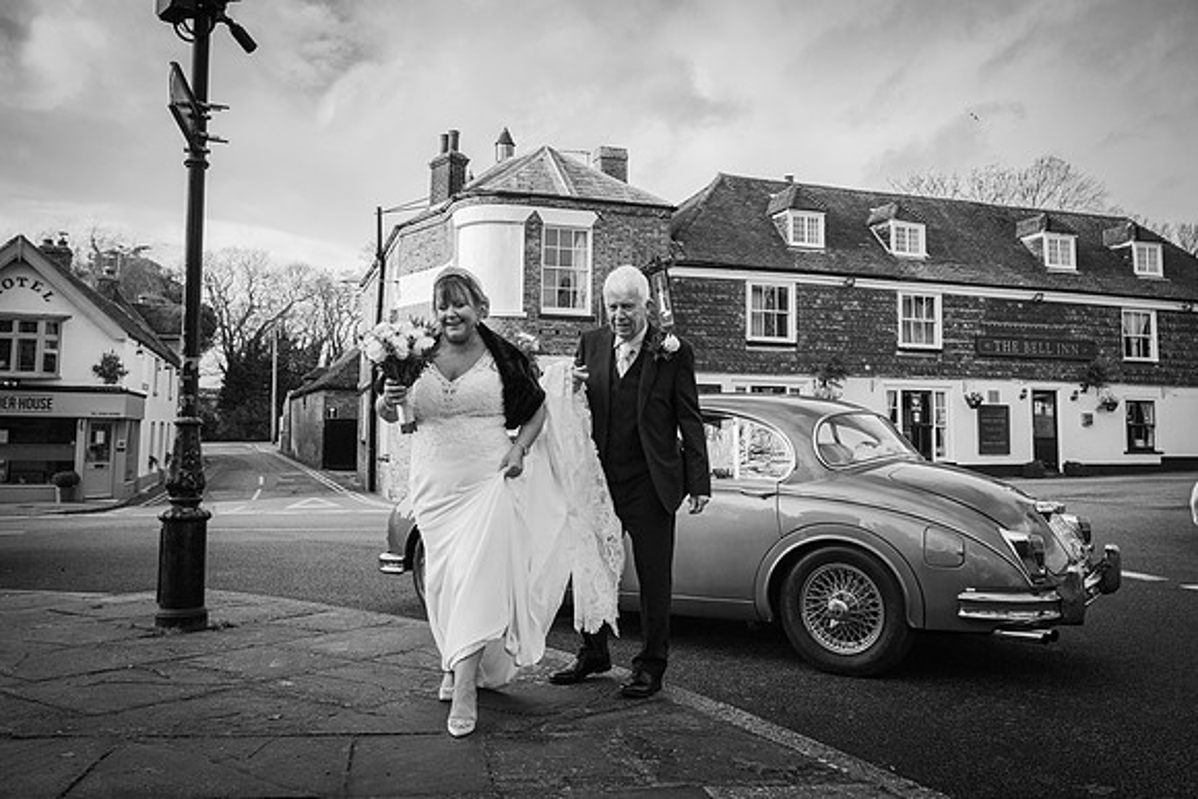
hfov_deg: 66.1
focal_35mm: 28
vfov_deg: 46.8
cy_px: 350
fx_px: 921
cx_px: 598
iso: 800
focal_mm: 24
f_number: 4
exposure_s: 1/1250
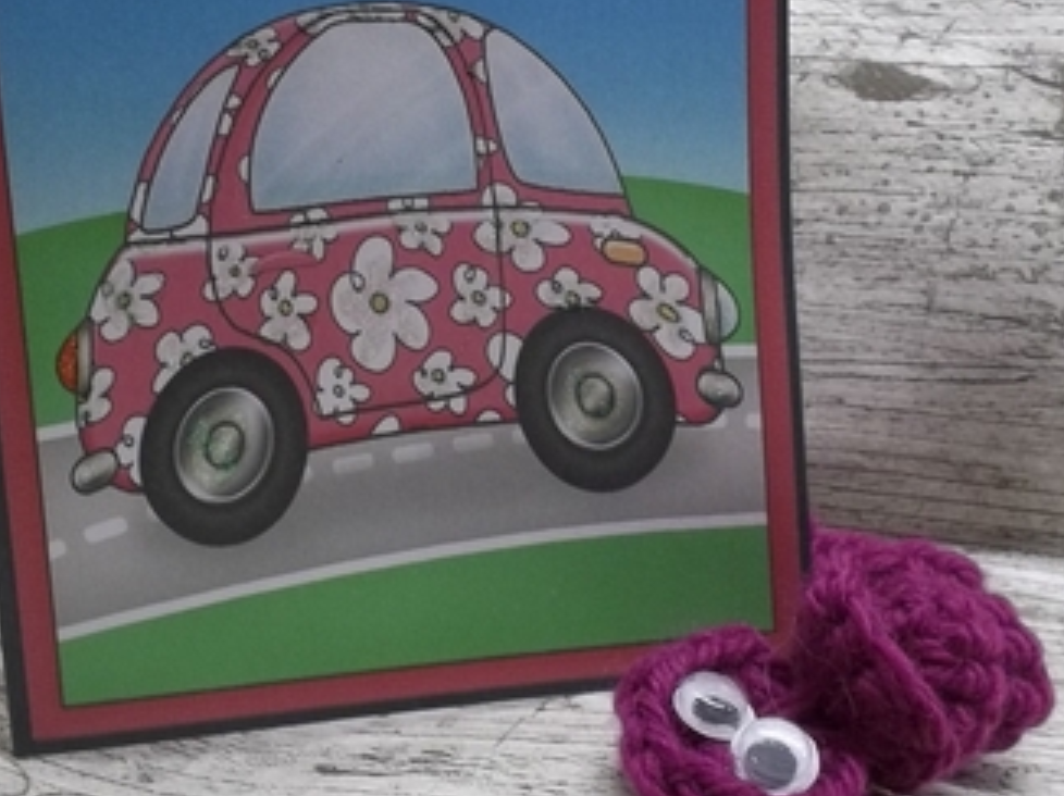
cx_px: 477
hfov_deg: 46.8
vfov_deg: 35.9
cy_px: 347
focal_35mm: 40
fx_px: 1229
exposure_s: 1/30
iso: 160
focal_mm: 4.1
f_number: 3.3
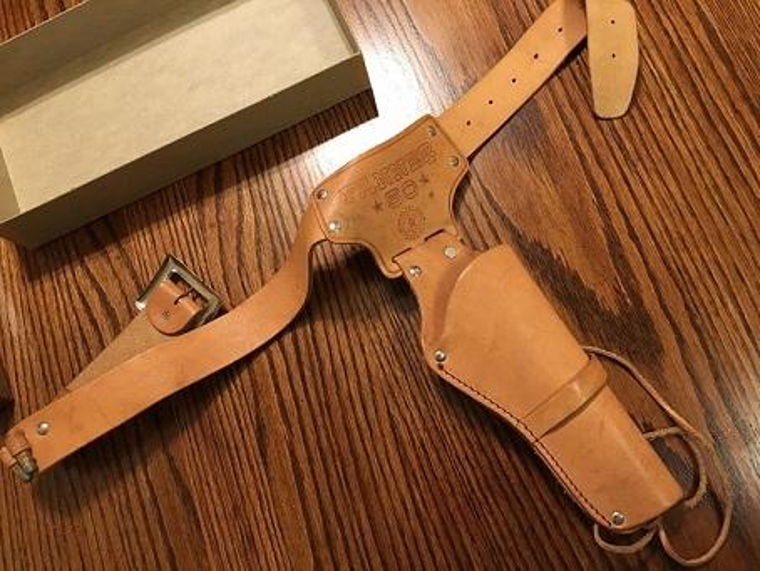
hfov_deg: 61.6
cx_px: 380
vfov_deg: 48.3
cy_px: 286
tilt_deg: -76.1
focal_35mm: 29
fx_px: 637
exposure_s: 1/30
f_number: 2.2
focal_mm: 4.15
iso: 200
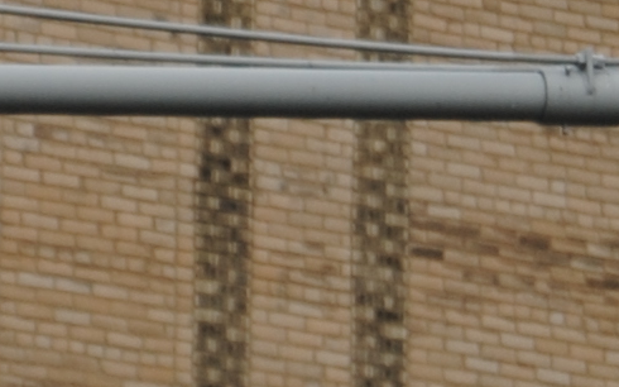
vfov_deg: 2.0
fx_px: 11216
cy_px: -257
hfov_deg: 3.2
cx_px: -206
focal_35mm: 665
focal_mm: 55
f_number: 5.6
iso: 100
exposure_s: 1/125
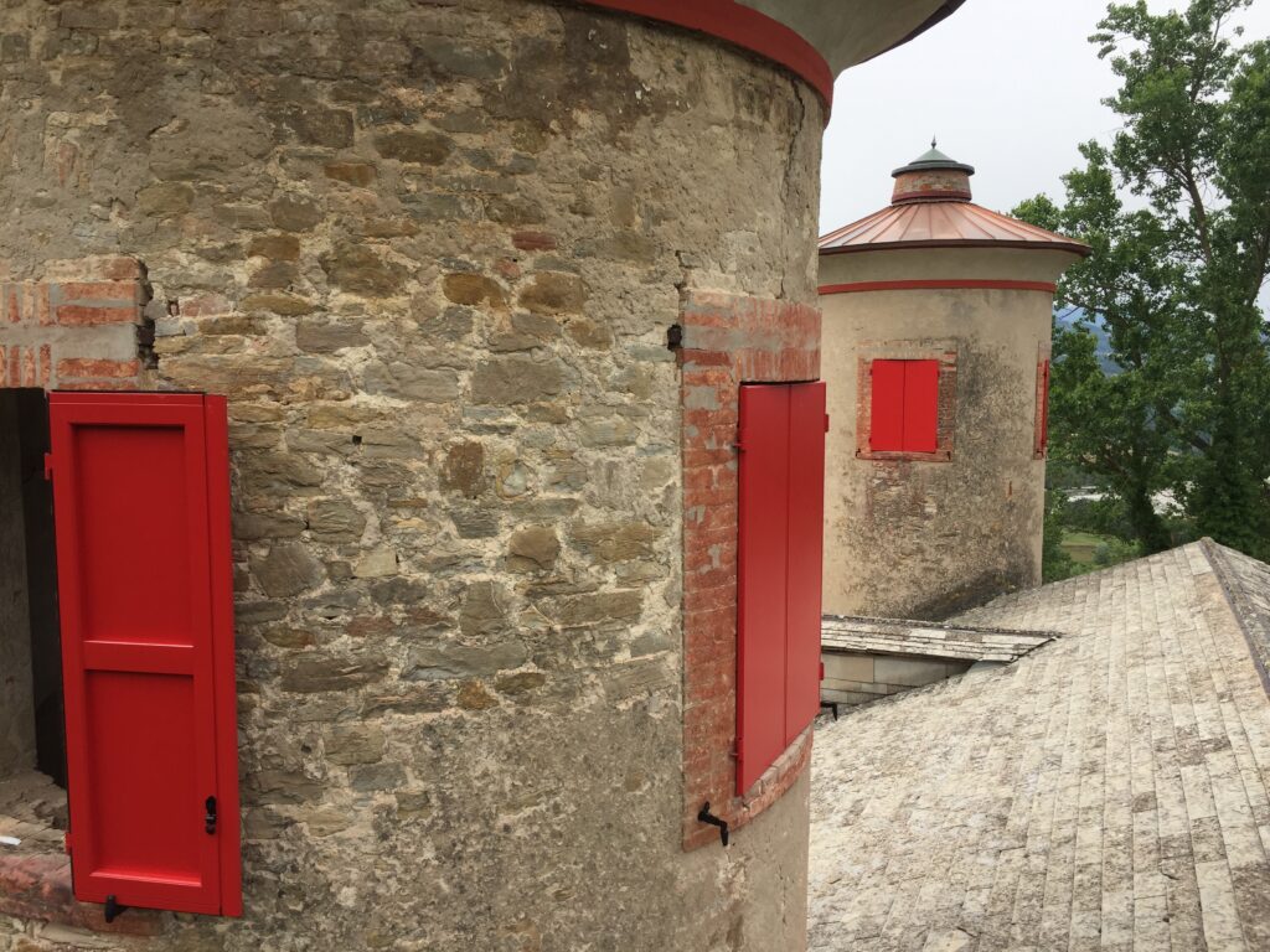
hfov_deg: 61.7
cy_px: 476
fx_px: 1064
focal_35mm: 29
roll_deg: -2.2
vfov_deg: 48.2
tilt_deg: -6.4
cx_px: 635
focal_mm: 4.15
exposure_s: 1/1014
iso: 32
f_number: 2.2
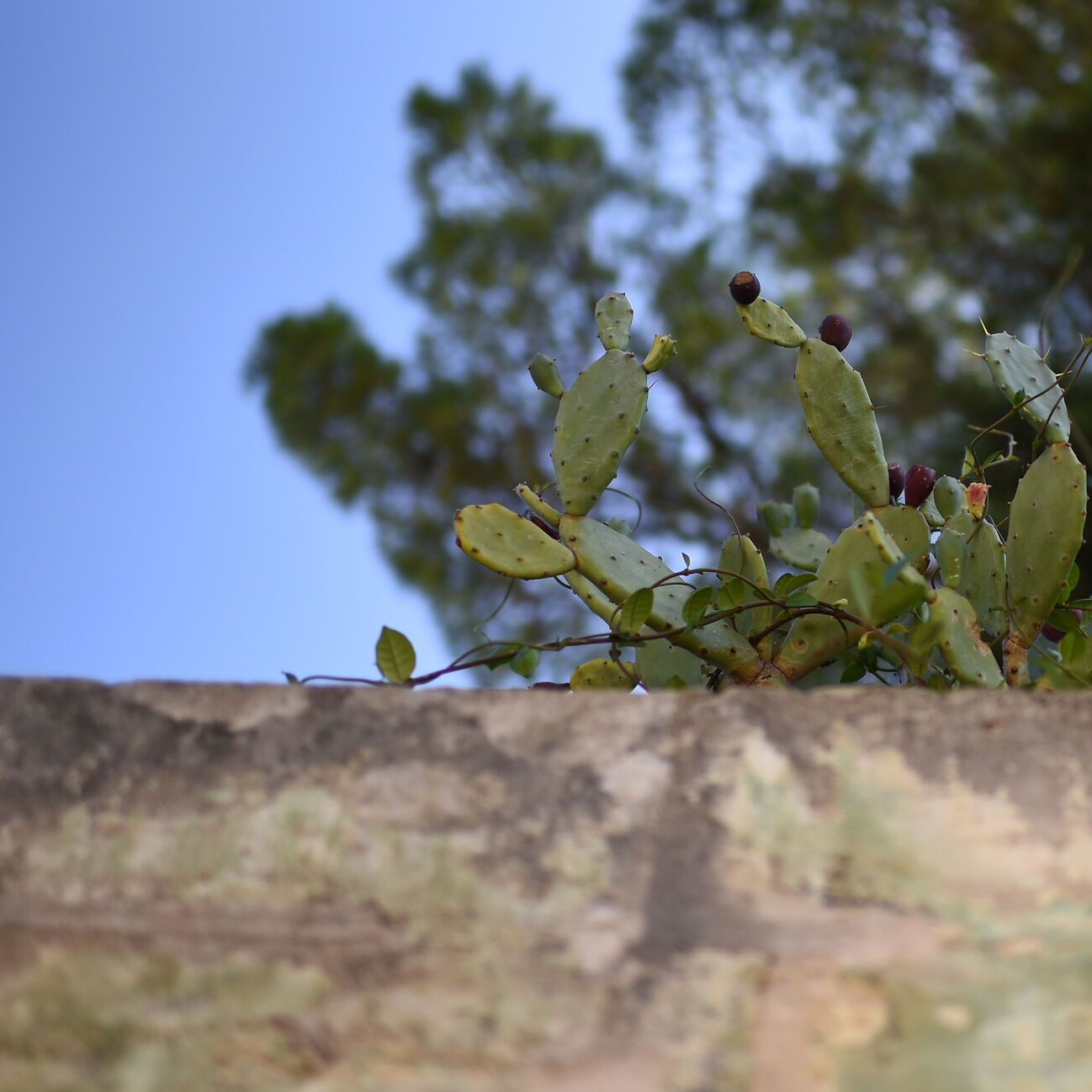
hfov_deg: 30.1
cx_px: 921
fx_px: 1963
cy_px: 506
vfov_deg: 31.1
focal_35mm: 55
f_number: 1.4
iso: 125
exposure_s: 1/4000
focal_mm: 35
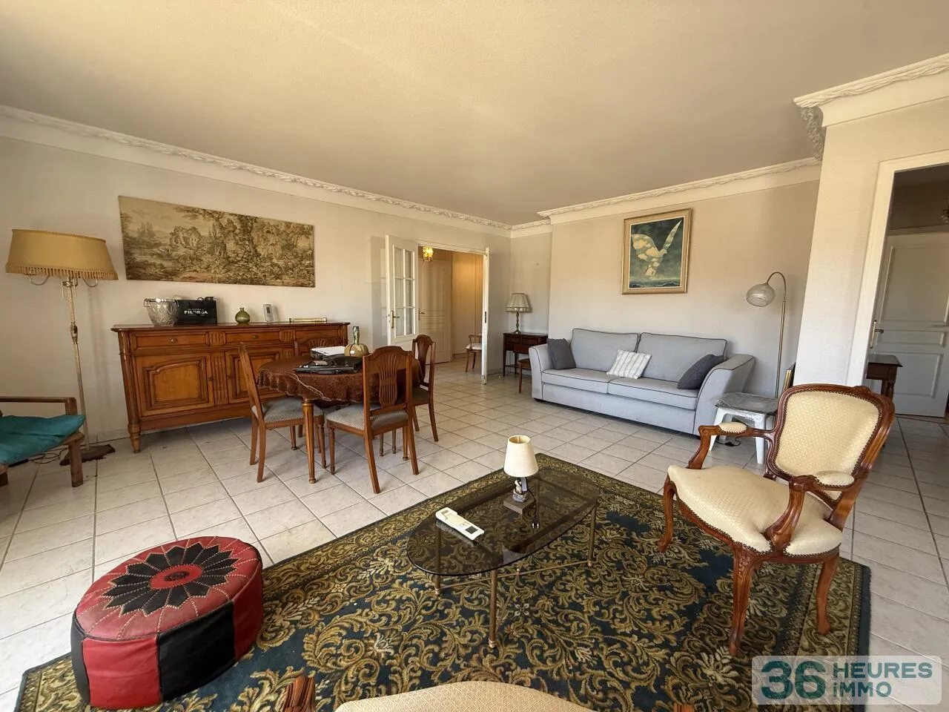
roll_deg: +0.2
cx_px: 474
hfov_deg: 102.1
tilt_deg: -6.2
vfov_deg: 85.7
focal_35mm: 14
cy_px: 356
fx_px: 384
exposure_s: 1/99
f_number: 2.2
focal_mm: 2.22
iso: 125
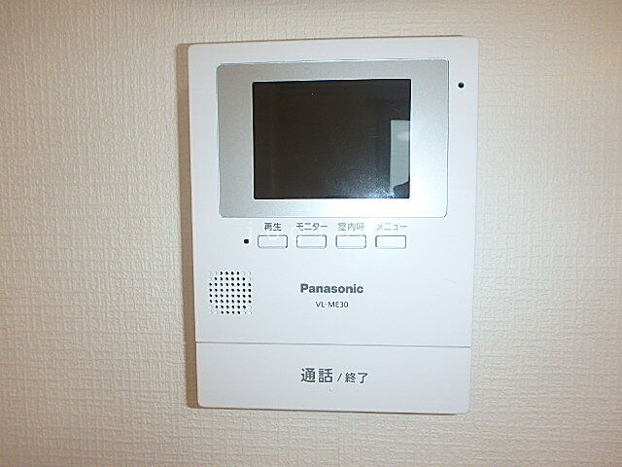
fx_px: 377
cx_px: 311
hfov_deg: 79.0
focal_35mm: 21
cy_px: 234
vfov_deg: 63.4
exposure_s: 1/60
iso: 125
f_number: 3.5
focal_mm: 3.7
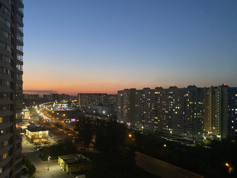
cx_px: 105
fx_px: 199
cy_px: 96
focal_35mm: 29
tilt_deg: -1.5
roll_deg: -0.4
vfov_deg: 48.2
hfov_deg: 61.5
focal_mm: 4.25
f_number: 1.8
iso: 400
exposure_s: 1/50
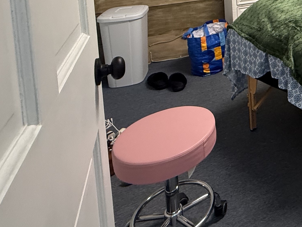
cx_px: 335
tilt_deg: -3.1
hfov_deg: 39.6
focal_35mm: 38
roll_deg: +0.6
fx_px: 332
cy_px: -47
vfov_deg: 31.4
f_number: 2.2
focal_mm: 2.22
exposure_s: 1/60
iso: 250
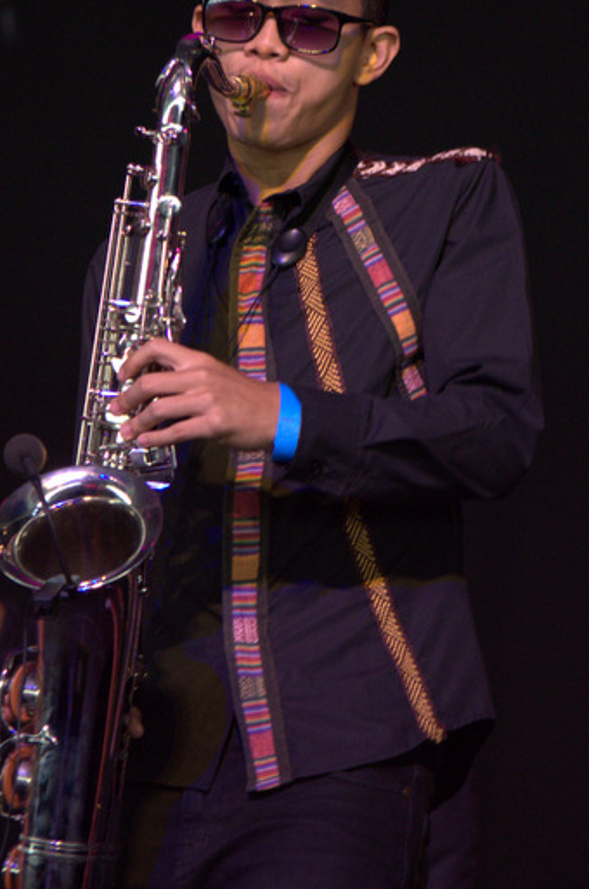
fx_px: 6332
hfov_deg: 5.3
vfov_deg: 8.0
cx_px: 249
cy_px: 360
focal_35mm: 257
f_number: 4.2
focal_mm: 122
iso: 3200
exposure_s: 1/125
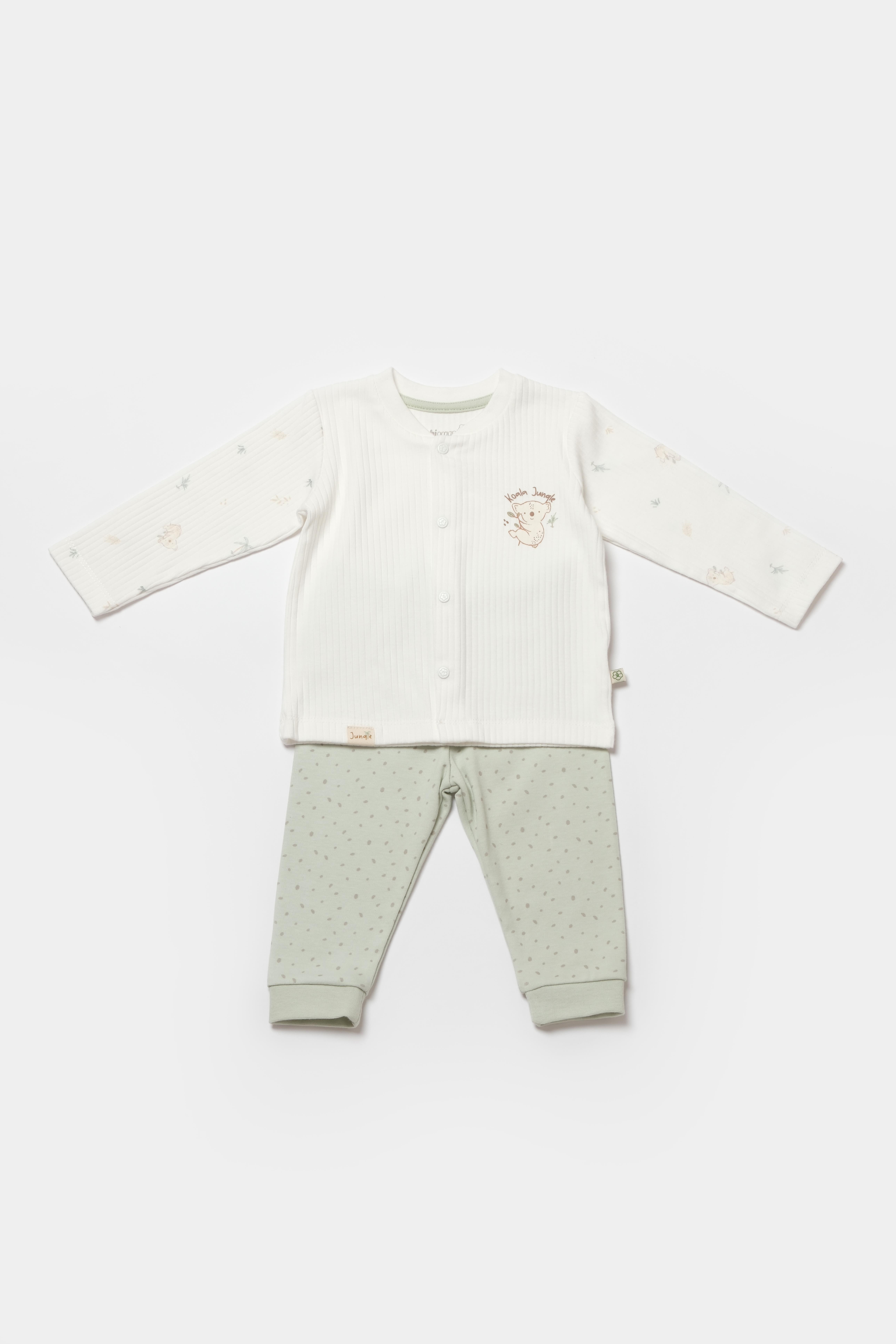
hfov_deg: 25.1
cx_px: 448
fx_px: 2016
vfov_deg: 36.9
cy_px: 672
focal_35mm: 54
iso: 125
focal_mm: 35.8
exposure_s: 1/125
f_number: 13
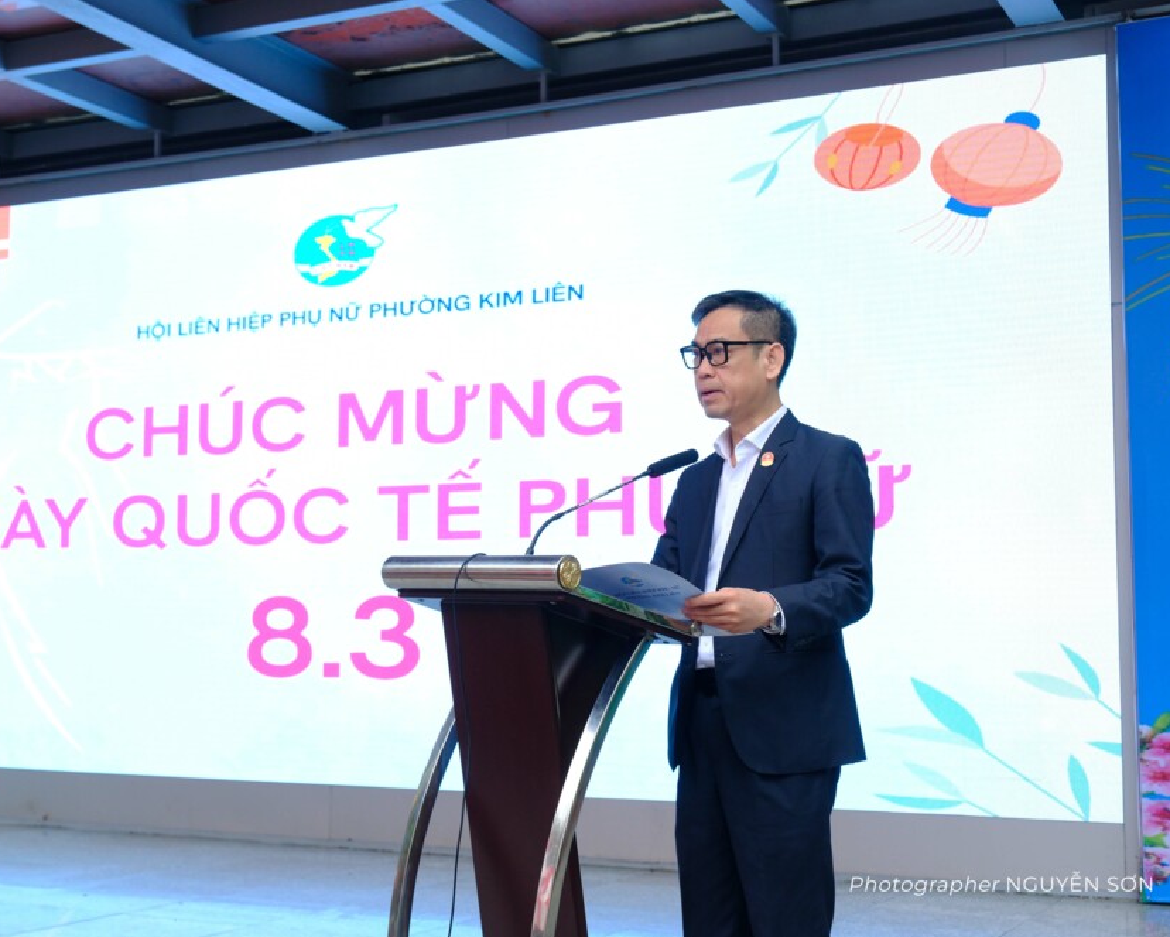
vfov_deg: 29.7
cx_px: 510
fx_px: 1767
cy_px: 468
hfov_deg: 36.6
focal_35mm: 51
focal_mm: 30.2
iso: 800
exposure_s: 1/160
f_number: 4
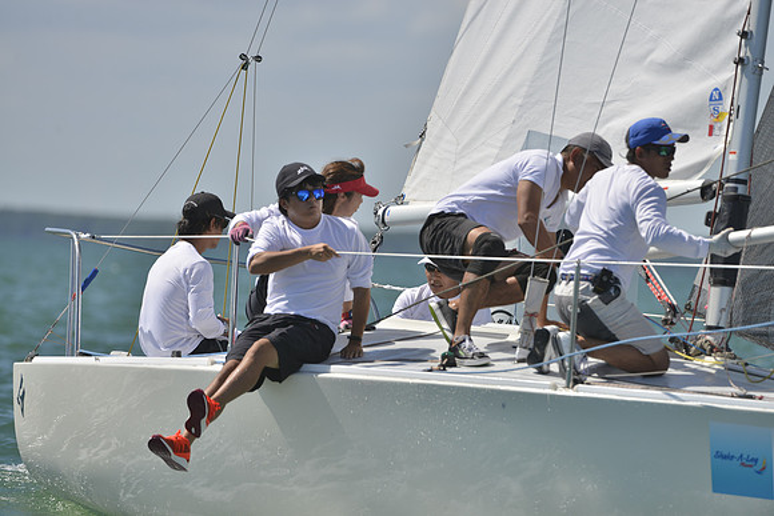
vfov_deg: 3.4
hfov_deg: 5.2
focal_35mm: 400
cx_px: 387
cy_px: 258
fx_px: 8602
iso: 200
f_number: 7.1
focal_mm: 400
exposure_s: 1/1250
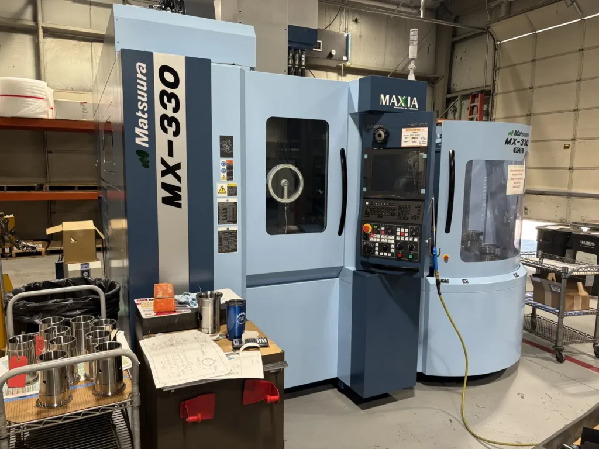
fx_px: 450
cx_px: 300
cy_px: 224
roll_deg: -1.5
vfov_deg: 53.1
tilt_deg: -7.6
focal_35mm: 26
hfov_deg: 67.3
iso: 125
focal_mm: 5.96
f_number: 1.6
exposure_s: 1/115
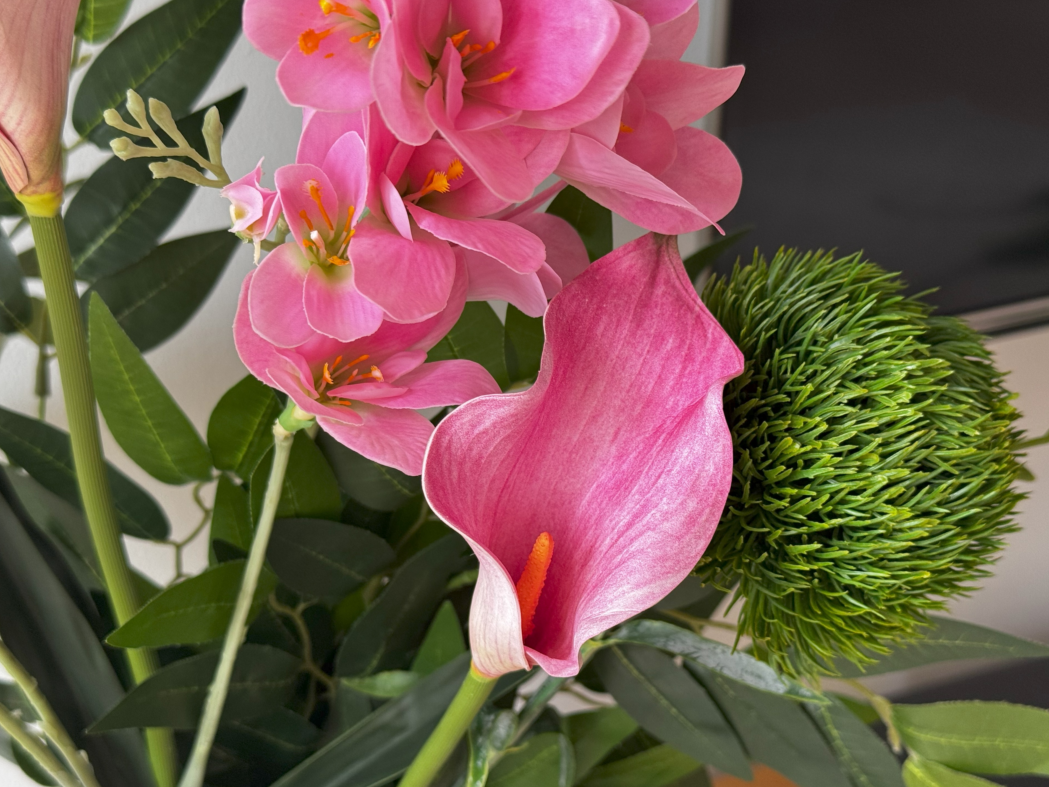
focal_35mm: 51
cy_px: 395
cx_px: 524
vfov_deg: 28.6
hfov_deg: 37.5
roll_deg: +0.2
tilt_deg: -24.7
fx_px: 1545
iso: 125
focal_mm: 6.76
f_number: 1.78
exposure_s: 1/60
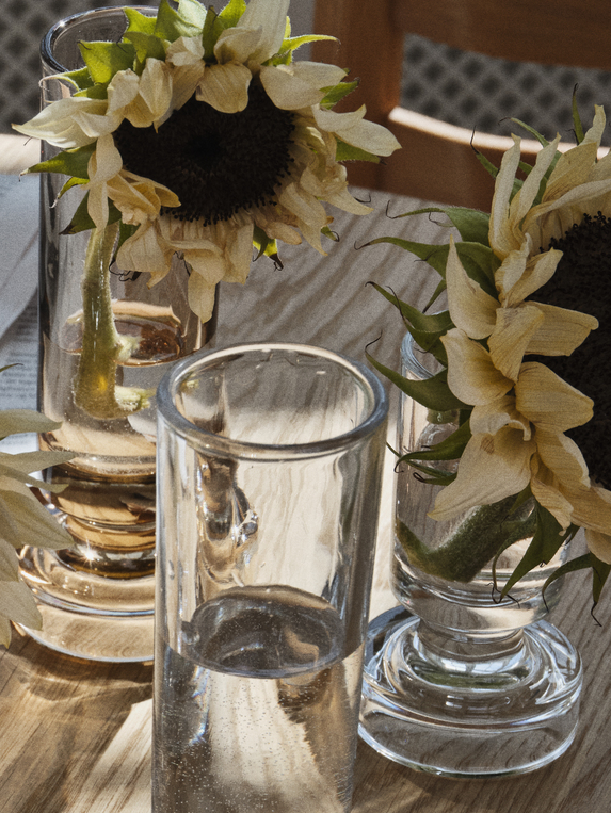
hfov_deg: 7.2
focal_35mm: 205
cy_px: 743
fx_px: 4821
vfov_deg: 9.6
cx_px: -161
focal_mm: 100
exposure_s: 1/125
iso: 400
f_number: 16
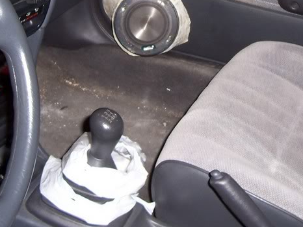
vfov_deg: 20.3
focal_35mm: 70
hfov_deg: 27.7
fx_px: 613
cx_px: 172
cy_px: -3
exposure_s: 1/60
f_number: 2.7
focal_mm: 5.6
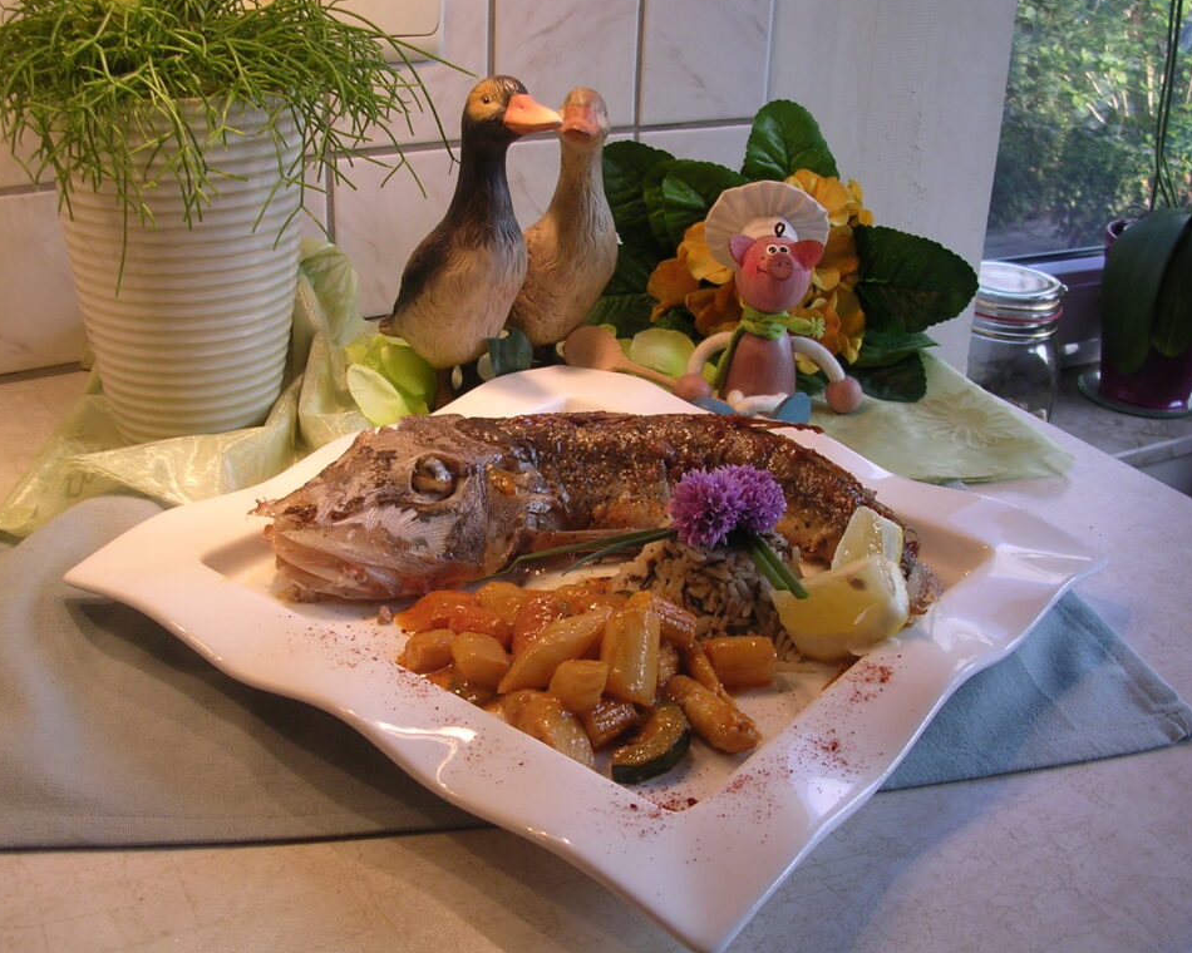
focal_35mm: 40
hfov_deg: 45.8
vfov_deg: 37.3
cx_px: 556
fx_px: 1411
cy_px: 473
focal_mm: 5.8
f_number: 2.8
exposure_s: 1/46.9
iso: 100
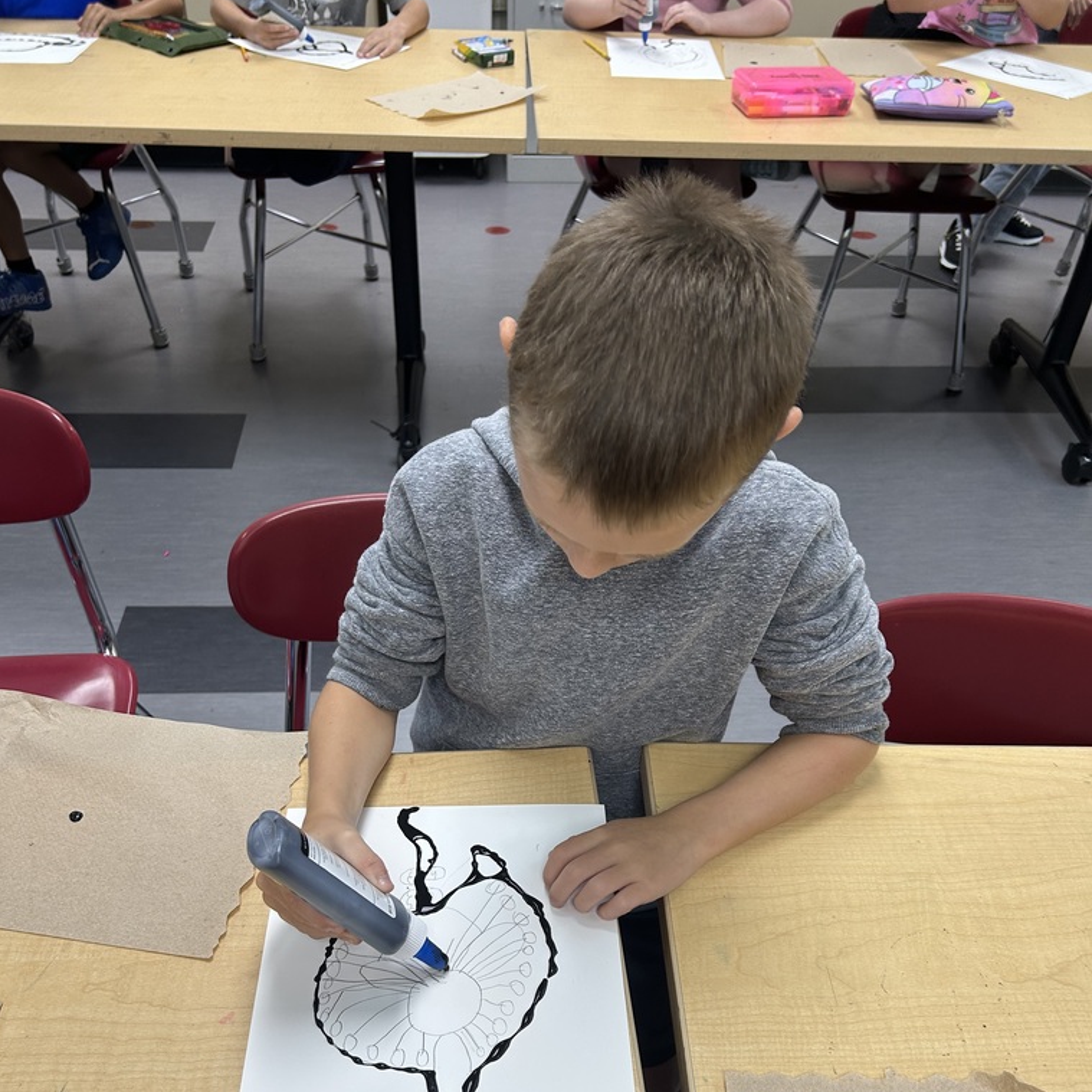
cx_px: 541
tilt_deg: -41.6
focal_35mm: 31
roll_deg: -0.6
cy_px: 702
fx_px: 1106
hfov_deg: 52.5
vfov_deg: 51.8
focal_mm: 5.7
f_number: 1.5
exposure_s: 1/120
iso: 50
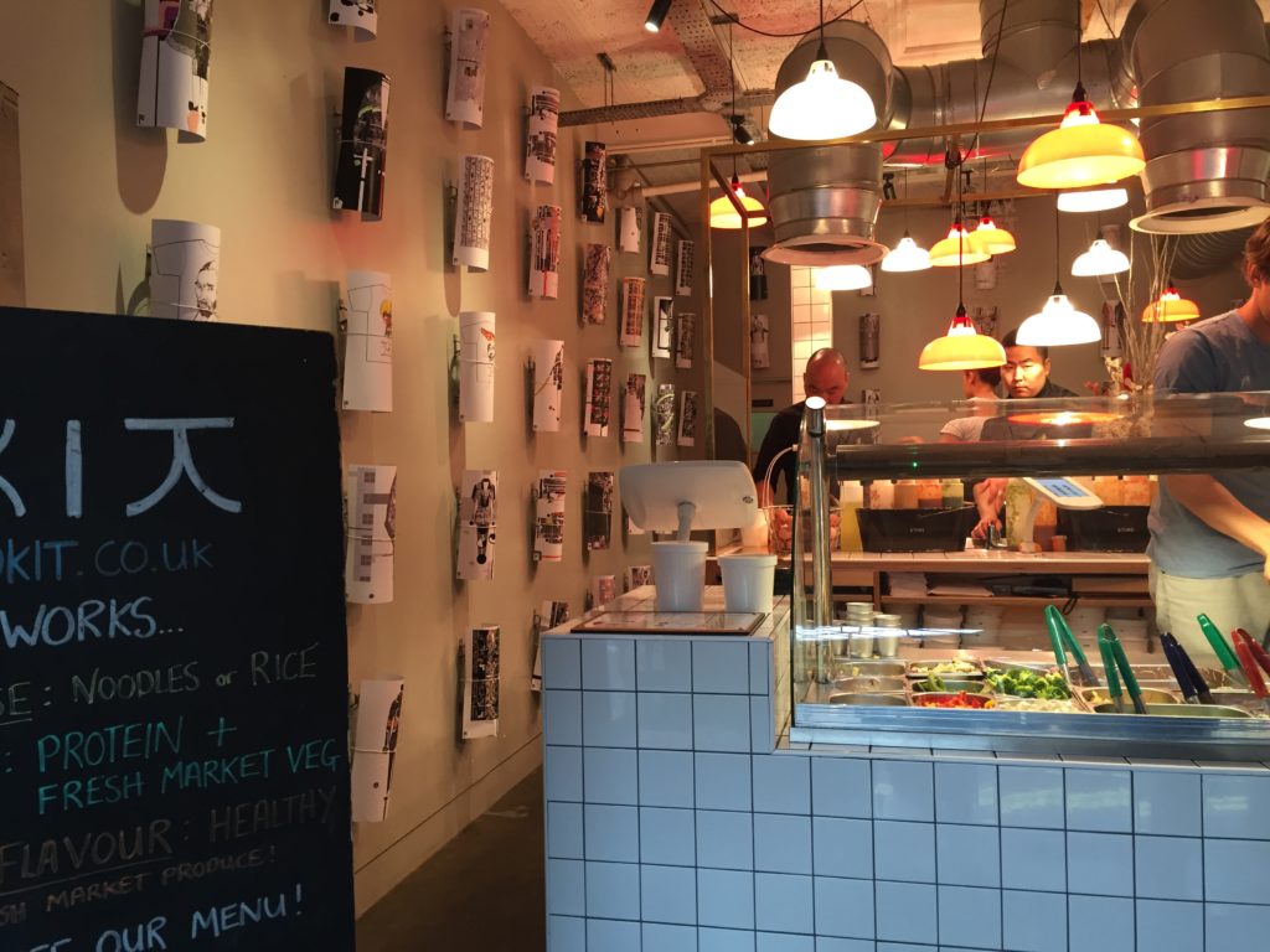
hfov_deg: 61.7
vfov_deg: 48.2
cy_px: 476
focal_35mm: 29
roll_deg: +0.4
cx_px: 635
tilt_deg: -0.5
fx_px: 1064
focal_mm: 4.15
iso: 100
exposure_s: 1/33
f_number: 2.2
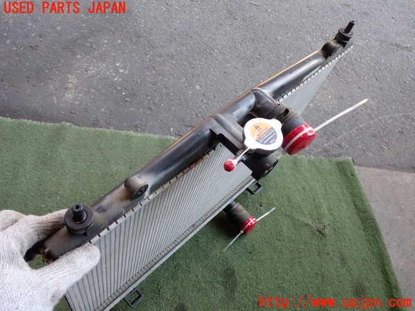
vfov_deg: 46.8
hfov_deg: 60.0
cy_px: 156
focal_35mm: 30
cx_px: 208
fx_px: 360
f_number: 2.3
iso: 200
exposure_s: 1/125
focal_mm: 5.4
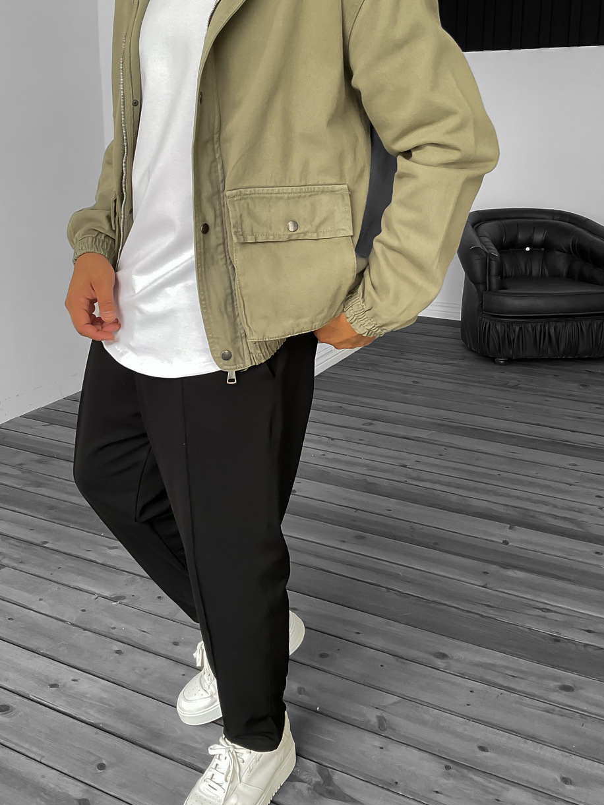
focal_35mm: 38
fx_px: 884
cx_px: 258
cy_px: 322
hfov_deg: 37.7
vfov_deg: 48.7
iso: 64
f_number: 1.8
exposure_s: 1/120
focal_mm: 3
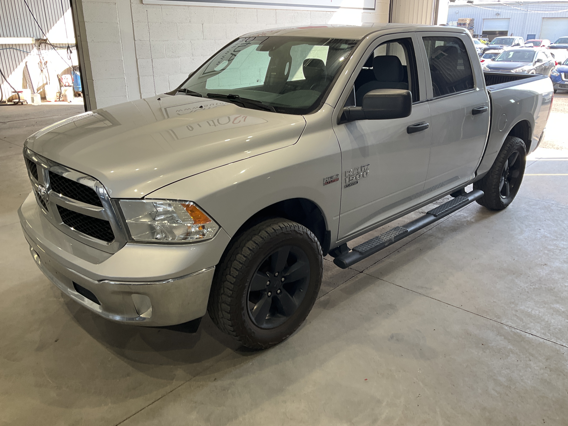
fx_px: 476
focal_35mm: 29
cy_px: 213
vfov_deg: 48.2
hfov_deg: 61.7
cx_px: 284
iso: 40
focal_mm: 3
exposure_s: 1/120
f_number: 1.8
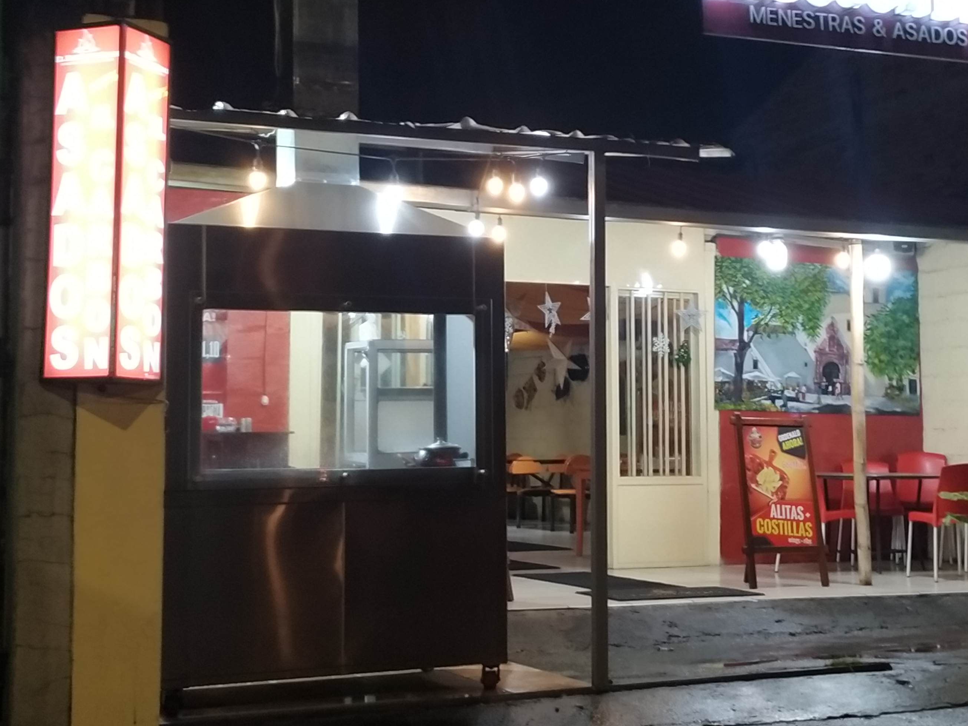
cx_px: 569
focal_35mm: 37
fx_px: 1035
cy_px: 291
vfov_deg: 38.5
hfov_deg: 49.9
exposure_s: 1/20
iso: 250
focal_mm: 3.94
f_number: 1.9
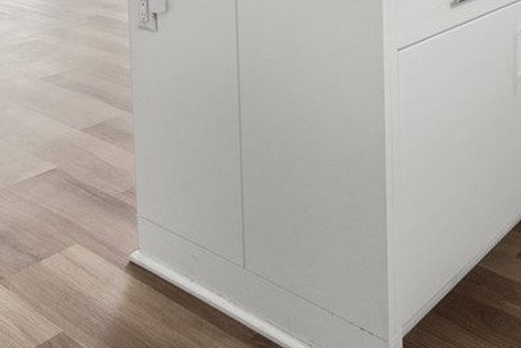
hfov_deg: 45.2
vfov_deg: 32.9
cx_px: 464
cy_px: 50
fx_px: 565
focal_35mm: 39
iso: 800
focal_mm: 10
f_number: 5.6
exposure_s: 1/40
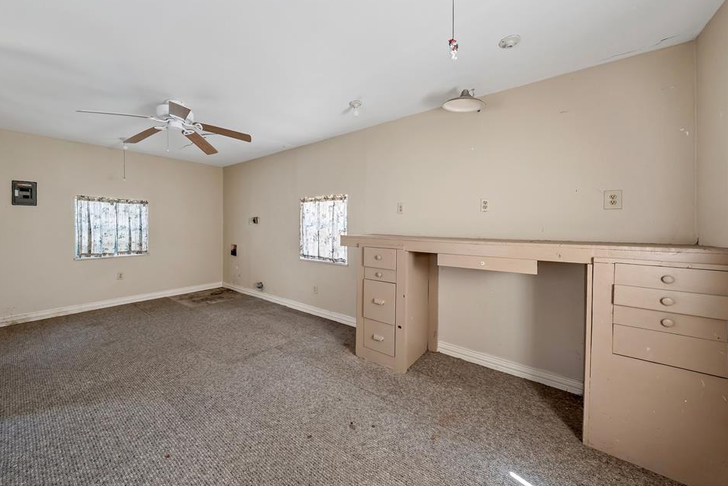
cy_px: 235
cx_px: 335
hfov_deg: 108.1
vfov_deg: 85.4
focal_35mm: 13
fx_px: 263
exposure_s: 1/8
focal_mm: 12
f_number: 8
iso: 800
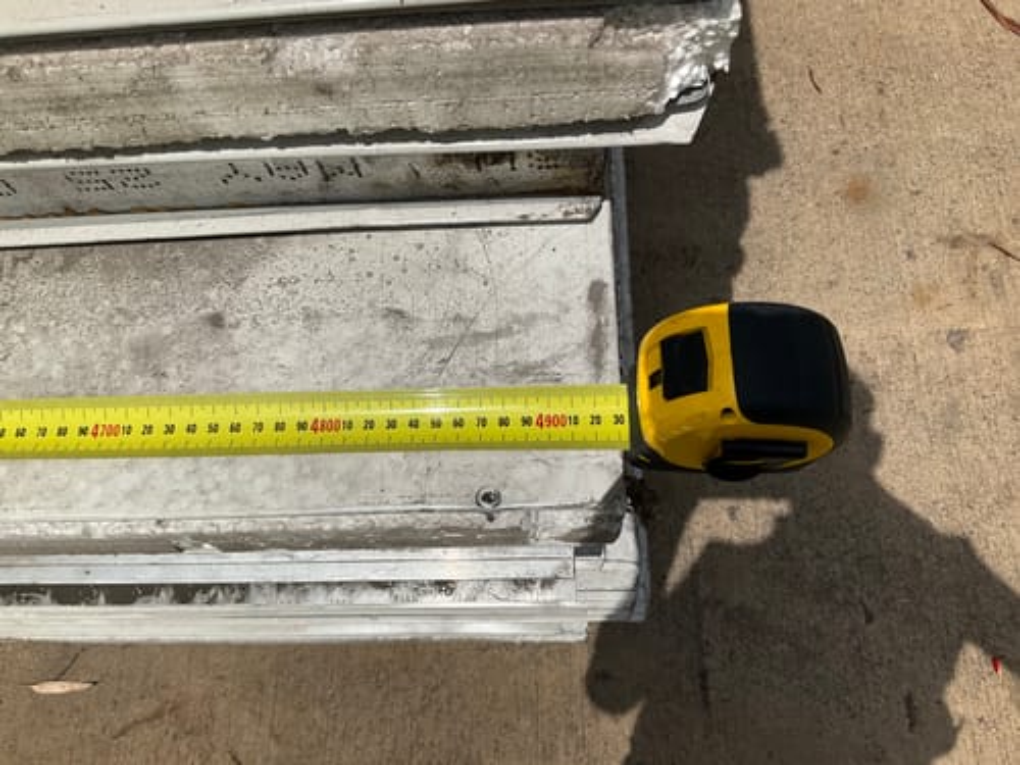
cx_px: 510
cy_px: 382
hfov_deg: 61.7
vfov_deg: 48.2
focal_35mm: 29
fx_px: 855
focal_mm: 3
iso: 25
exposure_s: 1/5814
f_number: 1.8
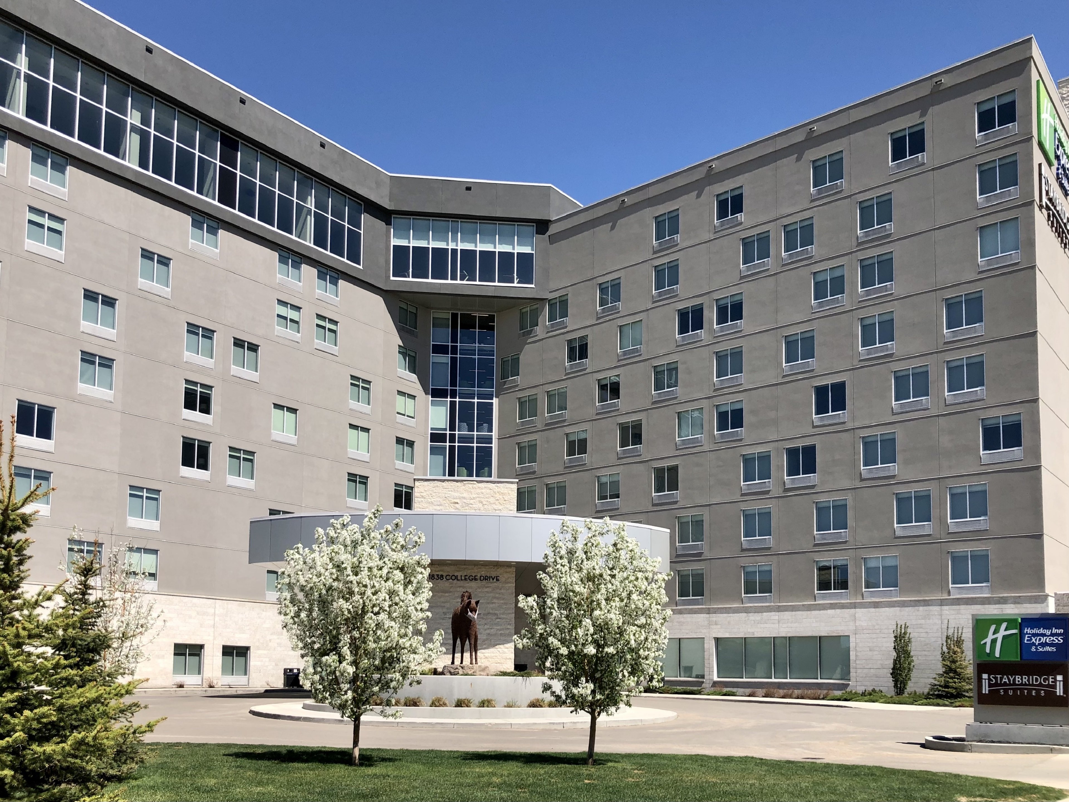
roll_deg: -0.1
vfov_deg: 49.7
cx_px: 534
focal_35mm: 28
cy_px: 401
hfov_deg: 63.4
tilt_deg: +16.5
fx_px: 865
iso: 20
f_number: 1.8
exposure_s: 1/2024
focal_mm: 3.99
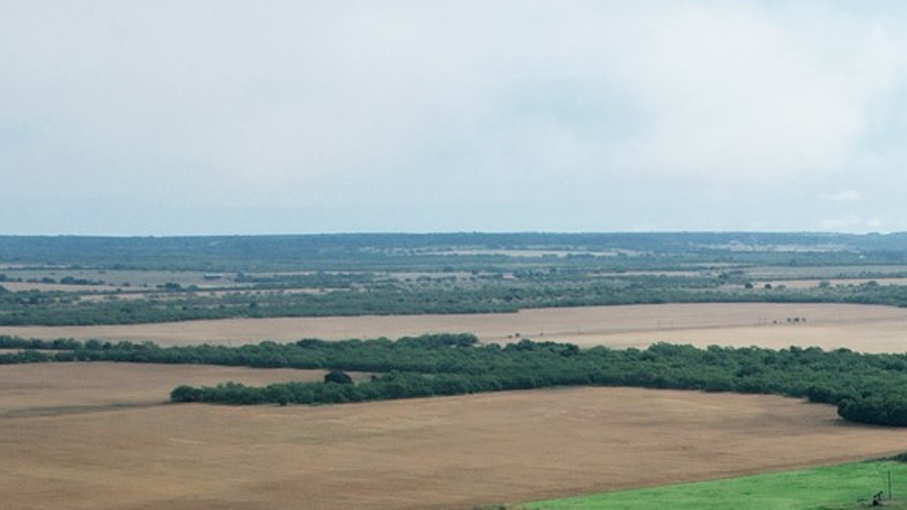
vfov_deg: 12.8
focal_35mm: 86
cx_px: 1409
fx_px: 2068
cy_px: 908
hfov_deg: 20.6
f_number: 2.8
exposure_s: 1/2500
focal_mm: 8.38
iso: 110
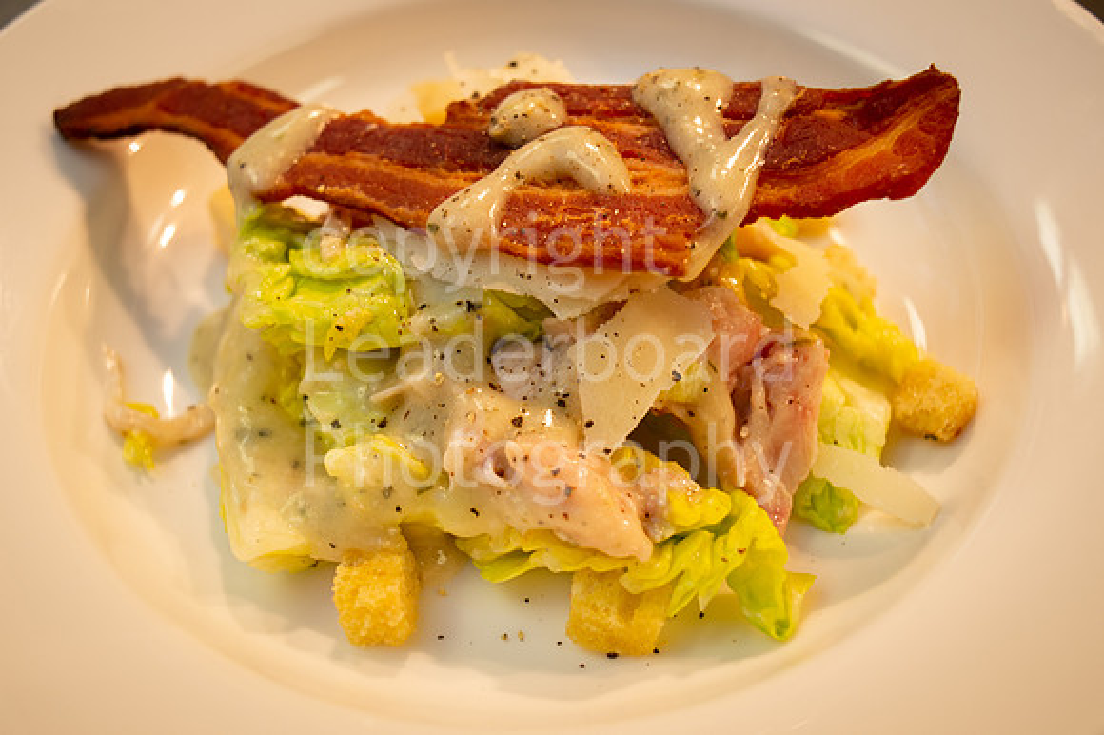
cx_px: 552
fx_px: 1073
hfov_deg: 54.5
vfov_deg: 37.8
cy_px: 368
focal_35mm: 35
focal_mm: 35
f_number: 5.6
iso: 800
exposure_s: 1/60
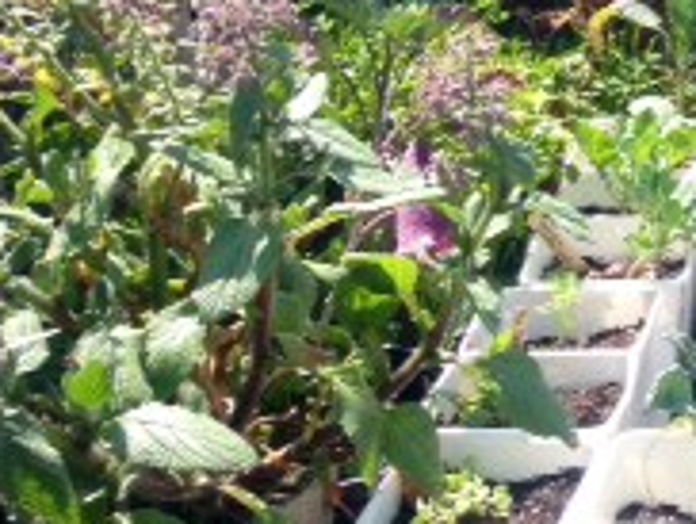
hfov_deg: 15.3
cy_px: -245
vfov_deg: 12.2
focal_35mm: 116
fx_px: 2335
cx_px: 1140
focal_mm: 4.12
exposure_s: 1/420
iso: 50
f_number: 2.4
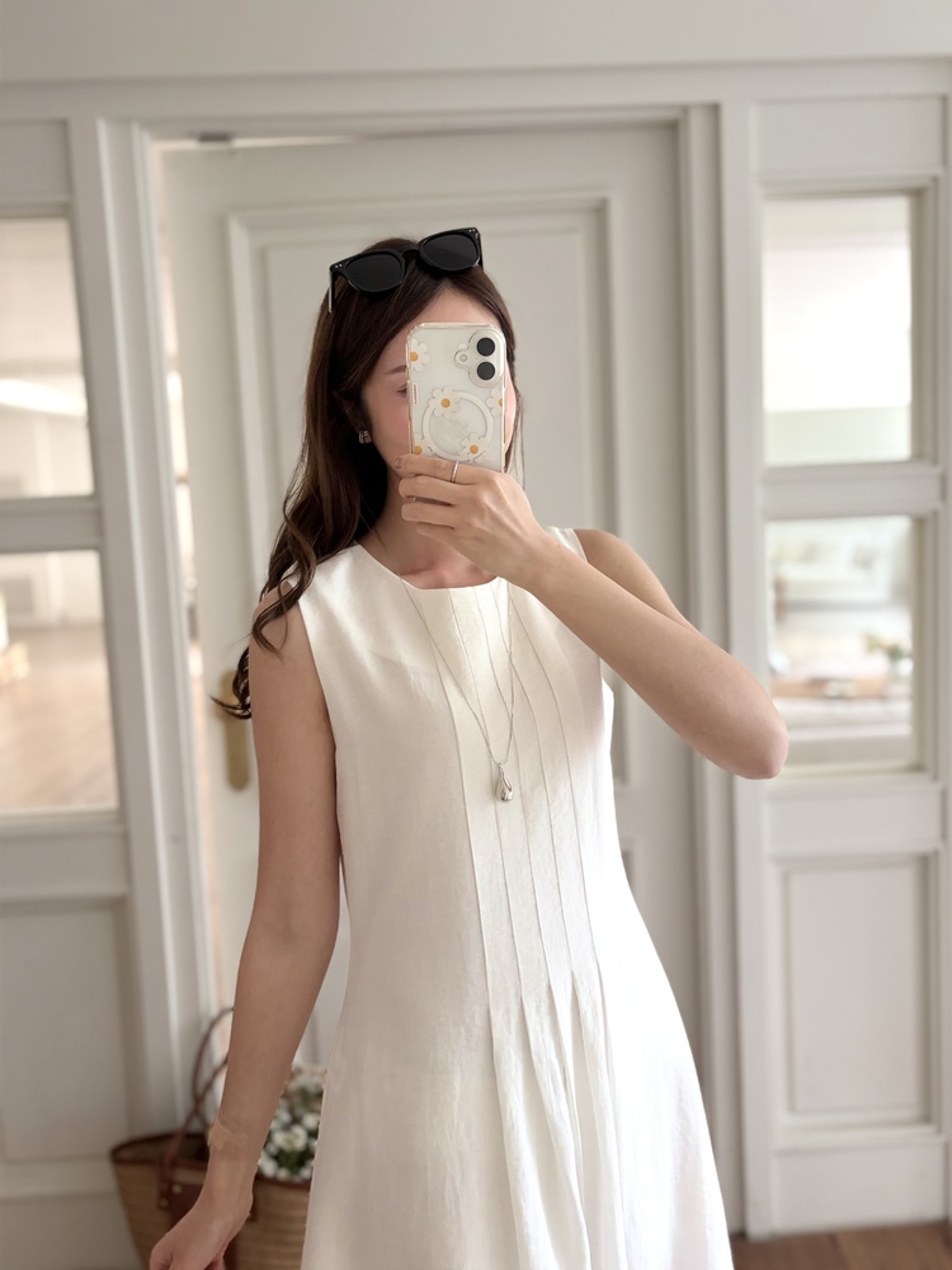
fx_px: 953
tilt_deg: -17.3
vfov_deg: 67.3
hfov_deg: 53.1
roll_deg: +1.8
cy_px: 635
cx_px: 476
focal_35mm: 26
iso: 160
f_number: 1.6
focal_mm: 5.96
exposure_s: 1/60
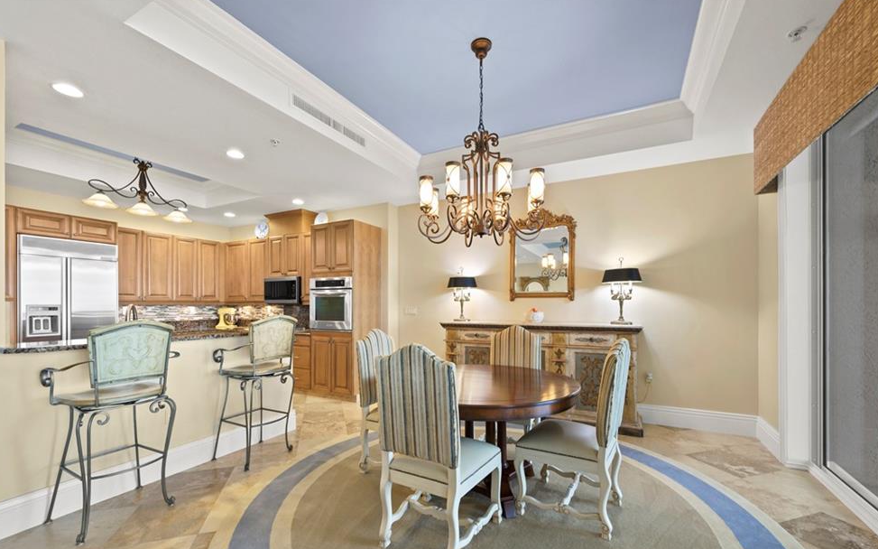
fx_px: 359
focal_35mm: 15
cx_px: 436
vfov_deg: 74.6
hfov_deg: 101.5
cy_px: 301
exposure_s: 1/3
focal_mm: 14
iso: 320
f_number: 9
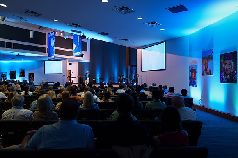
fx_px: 161
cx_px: 119
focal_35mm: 24
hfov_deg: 73.1
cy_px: 79
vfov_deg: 52.6
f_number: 4
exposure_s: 1/80
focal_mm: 24
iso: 1000
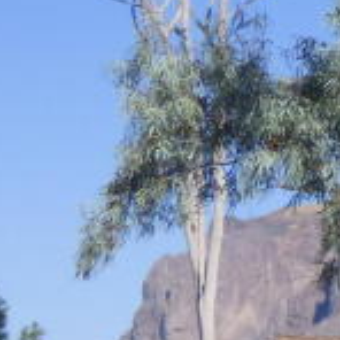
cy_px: 207
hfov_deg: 5.9
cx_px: 976
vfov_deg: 6.3
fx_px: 3067
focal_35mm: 276
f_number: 3.7
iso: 100
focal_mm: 7.79
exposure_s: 1/1300
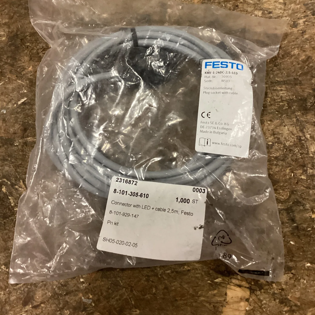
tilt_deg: -76.2
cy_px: 126
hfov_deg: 44.9
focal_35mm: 37
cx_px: 158
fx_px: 381
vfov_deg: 44.7
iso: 320
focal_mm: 3.3
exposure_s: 1/40
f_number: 2.4
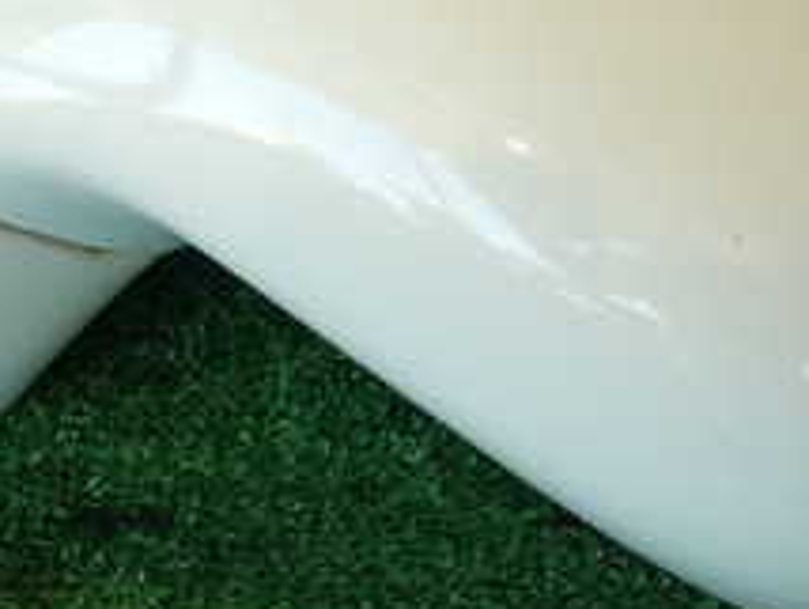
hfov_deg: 27.4
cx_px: 219
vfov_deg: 20.9
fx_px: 1638
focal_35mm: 70
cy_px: 148
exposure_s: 1/100
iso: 100
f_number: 2
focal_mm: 4.5
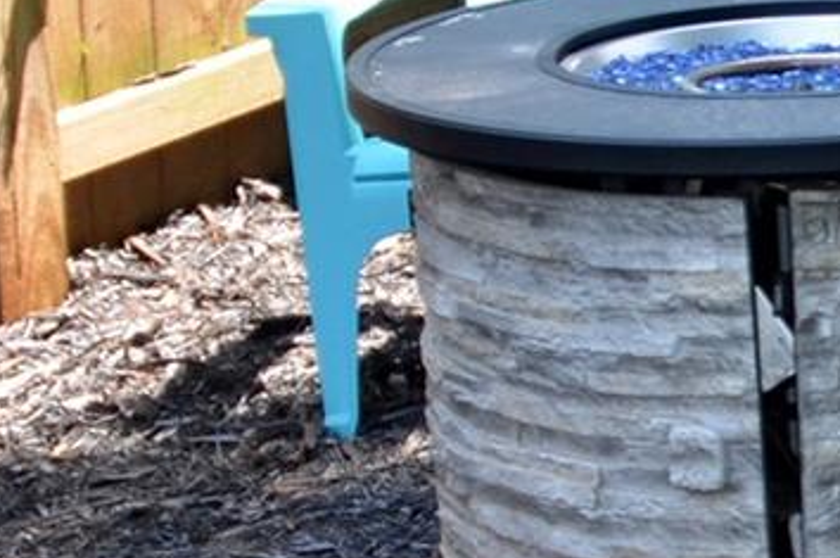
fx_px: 4847
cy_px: 408
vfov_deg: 6.6
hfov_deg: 9.6
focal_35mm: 208
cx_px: 1236
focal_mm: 24
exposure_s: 1/200
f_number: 4
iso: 200
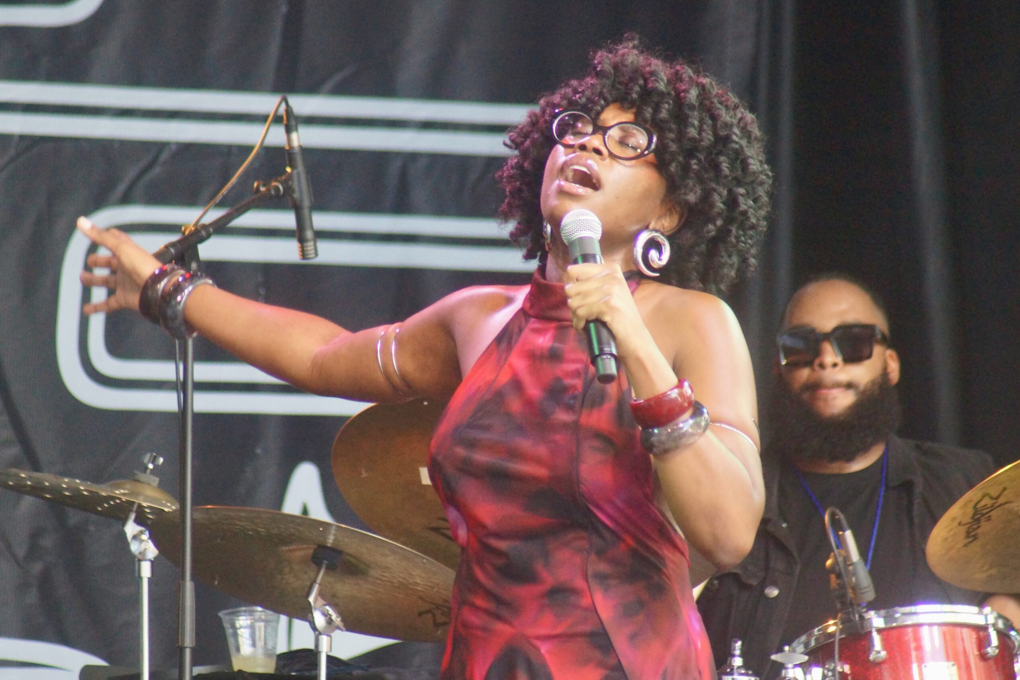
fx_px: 11898
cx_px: 510
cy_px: 340
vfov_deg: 3.3
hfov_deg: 4.9
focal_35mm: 420
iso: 1600
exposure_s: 1/80
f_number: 5.6
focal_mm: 280
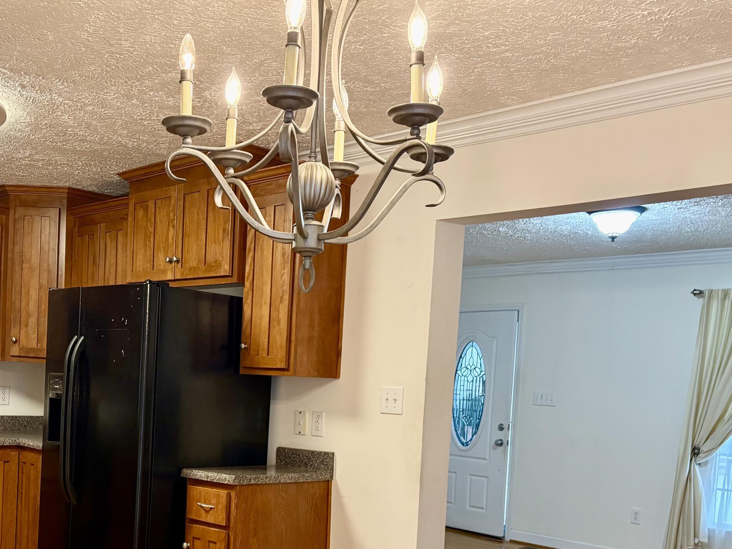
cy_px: 426
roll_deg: -2.8
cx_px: 263
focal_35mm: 42
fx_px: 888
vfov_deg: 33.5
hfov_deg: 44.3
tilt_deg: -3.2
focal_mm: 5.96
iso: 200
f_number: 1.6
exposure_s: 1/60
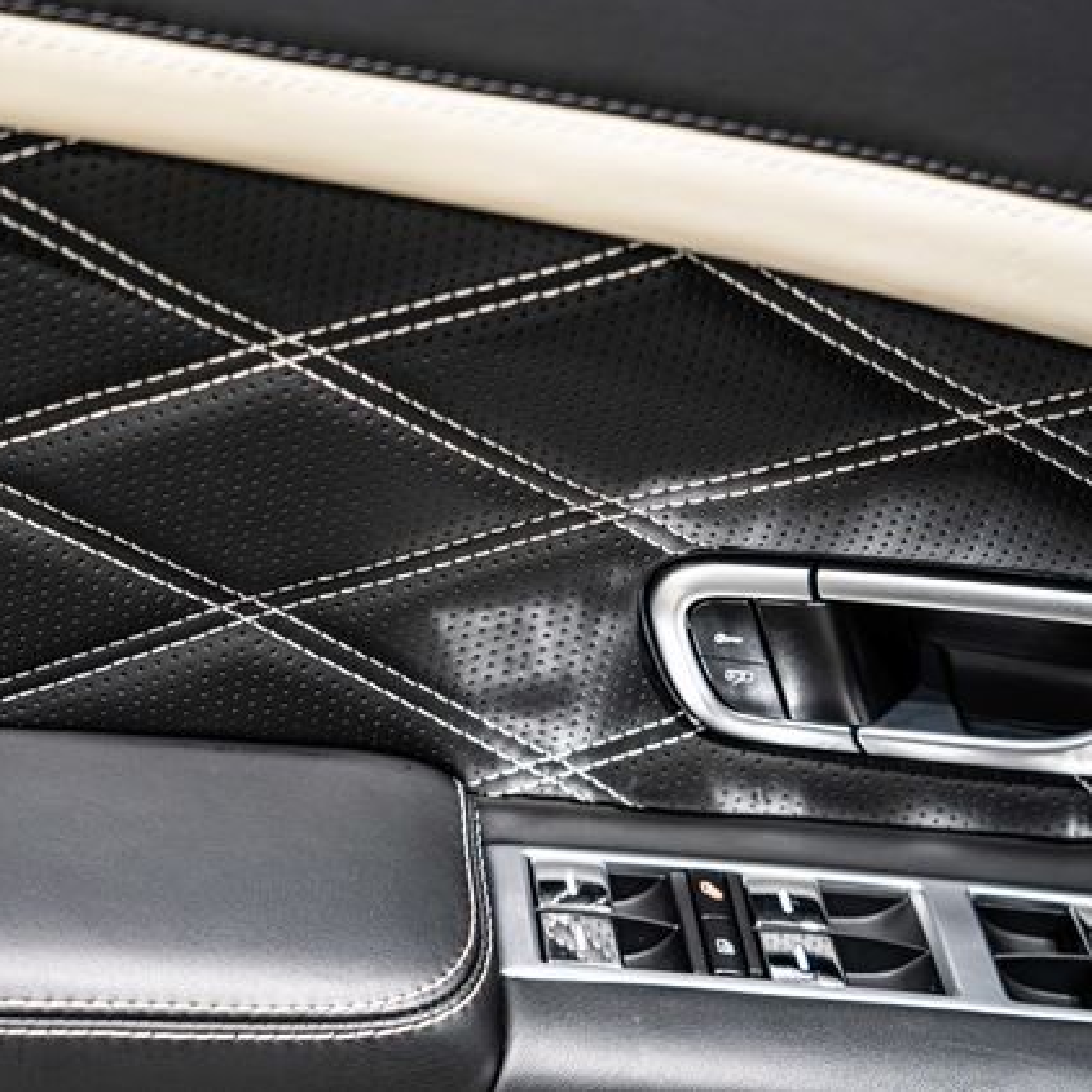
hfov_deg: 21.6
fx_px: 2855
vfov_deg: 21.7
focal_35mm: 80
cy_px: 542
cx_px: 349
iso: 1600
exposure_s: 1/20
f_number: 4.5
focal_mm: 62
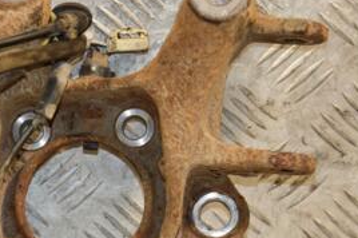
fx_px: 2205
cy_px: 185
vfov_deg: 6.2
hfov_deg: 9.2
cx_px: 7
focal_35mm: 222
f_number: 5.3
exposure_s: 1/125
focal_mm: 66
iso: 800
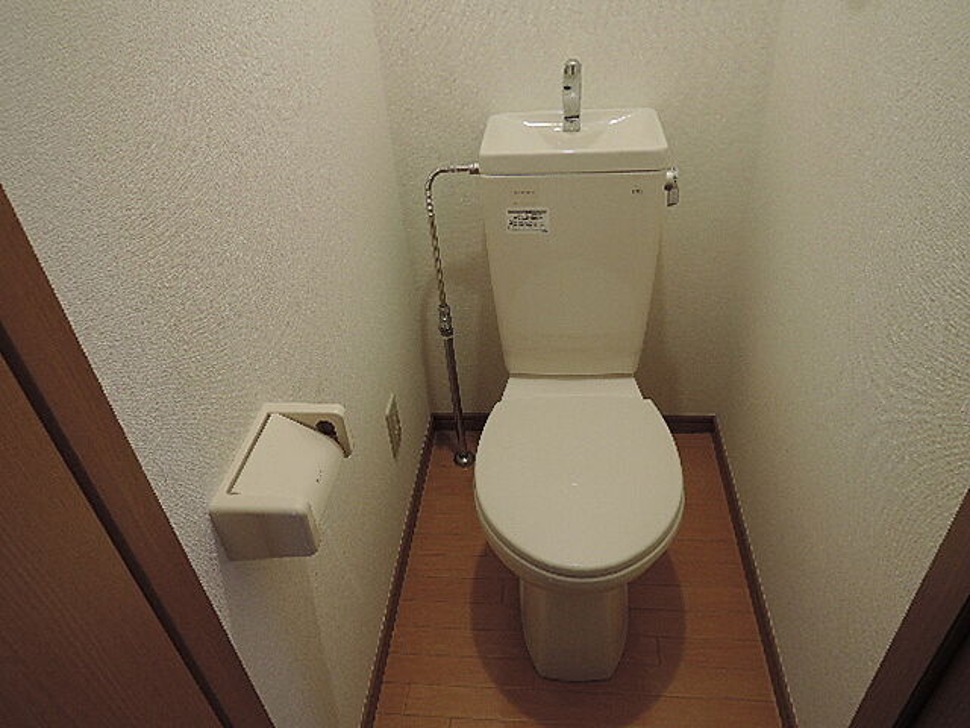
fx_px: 673
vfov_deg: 56.8
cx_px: 485
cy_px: 364
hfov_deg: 71.6
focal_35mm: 24
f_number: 2.8
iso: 200
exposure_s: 1/30
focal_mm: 5.1
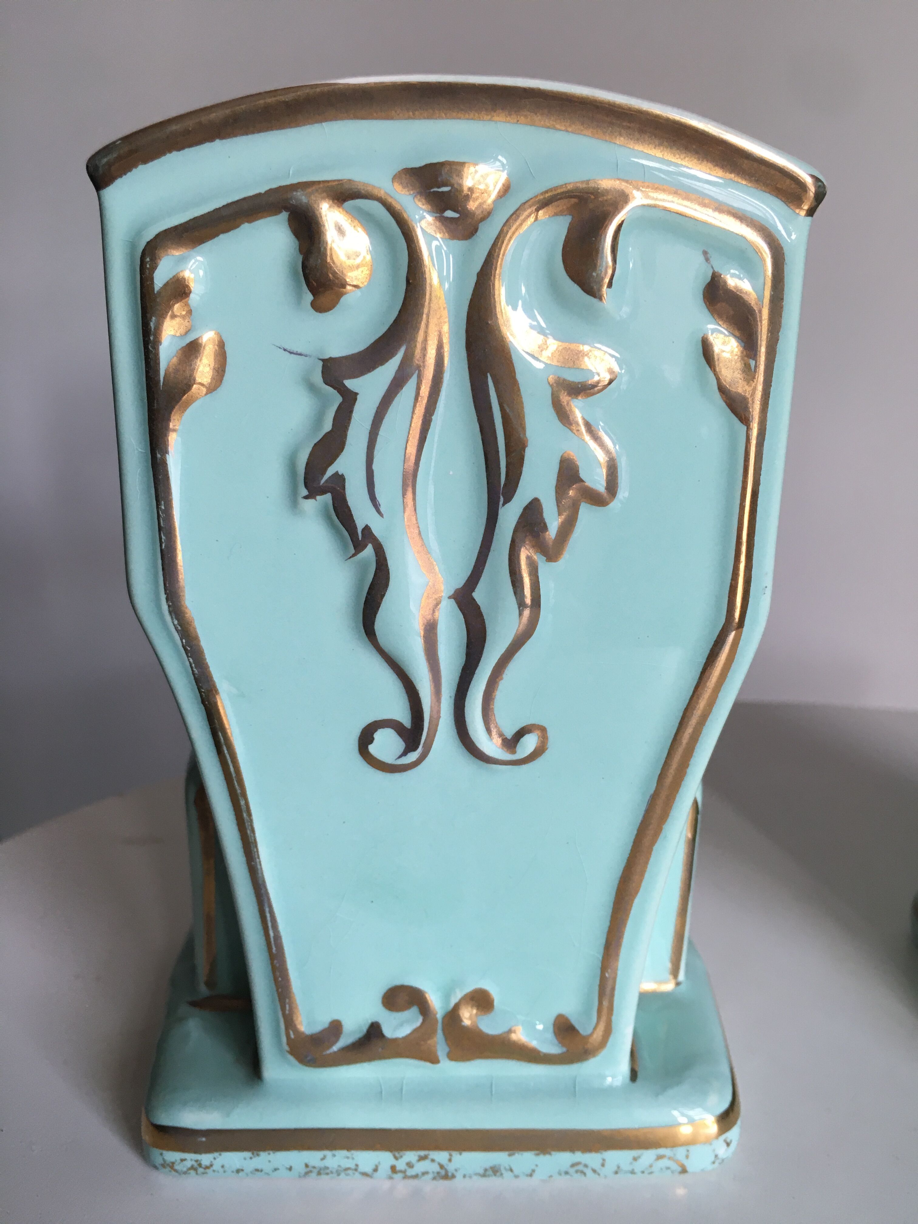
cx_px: 459
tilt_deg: -17.3
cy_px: 612
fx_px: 1025
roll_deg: -0.7
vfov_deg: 61.7
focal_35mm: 29
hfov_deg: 48.2
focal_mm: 4.15
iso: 40
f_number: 2.2
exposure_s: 1/33
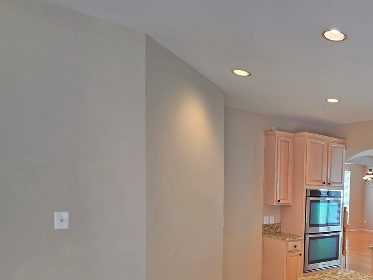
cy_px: 210
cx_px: 380
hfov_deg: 50.3
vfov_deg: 47.9
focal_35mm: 28
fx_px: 302
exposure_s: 1/60
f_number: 2.2
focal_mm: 2.2
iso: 500
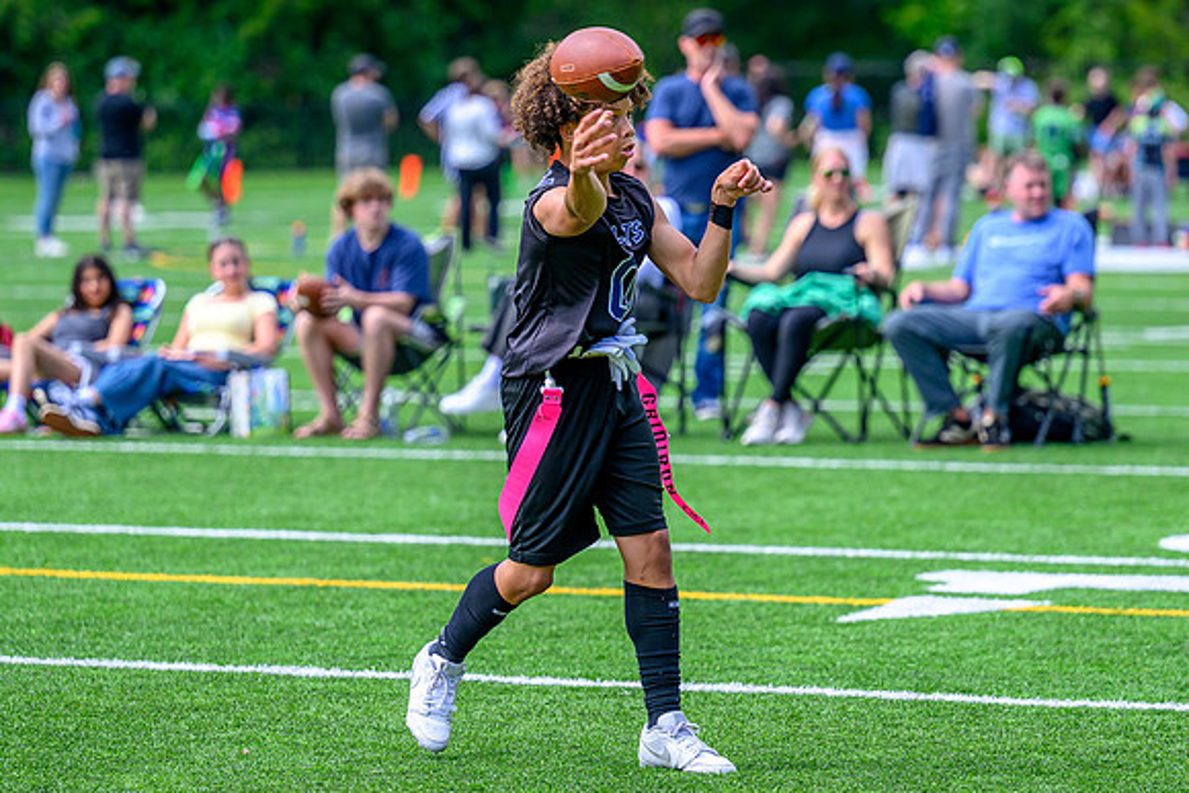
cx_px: 625
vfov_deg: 6.7
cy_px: 343
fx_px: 6742
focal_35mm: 204
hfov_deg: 10.1
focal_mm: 130
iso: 200
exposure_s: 1/2000
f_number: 2.8
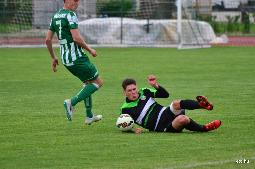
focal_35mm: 450
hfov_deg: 4.6
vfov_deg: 3.0
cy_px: 84
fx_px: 3181
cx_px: 128
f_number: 5.6
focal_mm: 300
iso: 800
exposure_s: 1/500
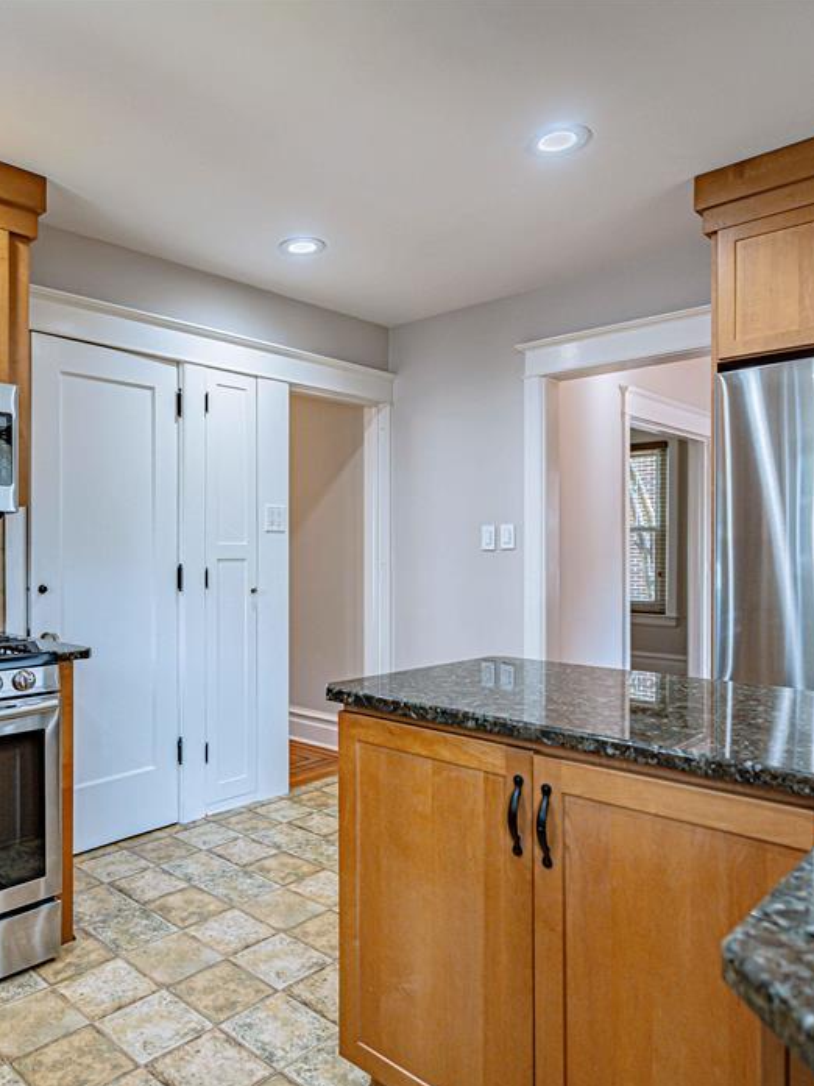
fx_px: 752
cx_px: 260
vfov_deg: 71.6
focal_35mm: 24
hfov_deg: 55.4
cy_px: 562
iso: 800
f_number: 4
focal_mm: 16
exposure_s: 1/400
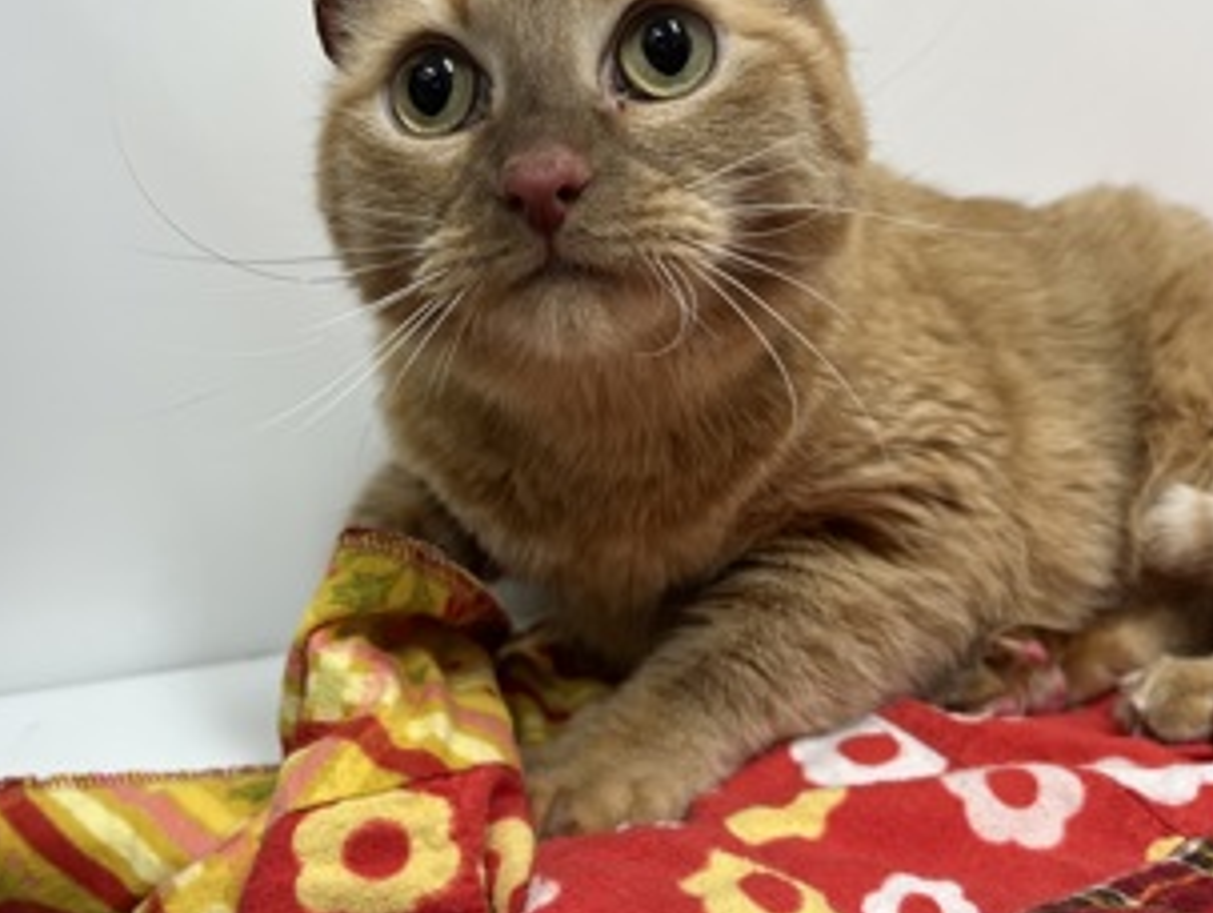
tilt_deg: -6.4
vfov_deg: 39.7
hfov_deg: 51.3
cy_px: 426
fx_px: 1263
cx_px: 560
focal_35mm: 36
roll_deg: +1.9
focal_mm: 5.1
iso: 100
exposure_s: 1/121
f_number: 1.6
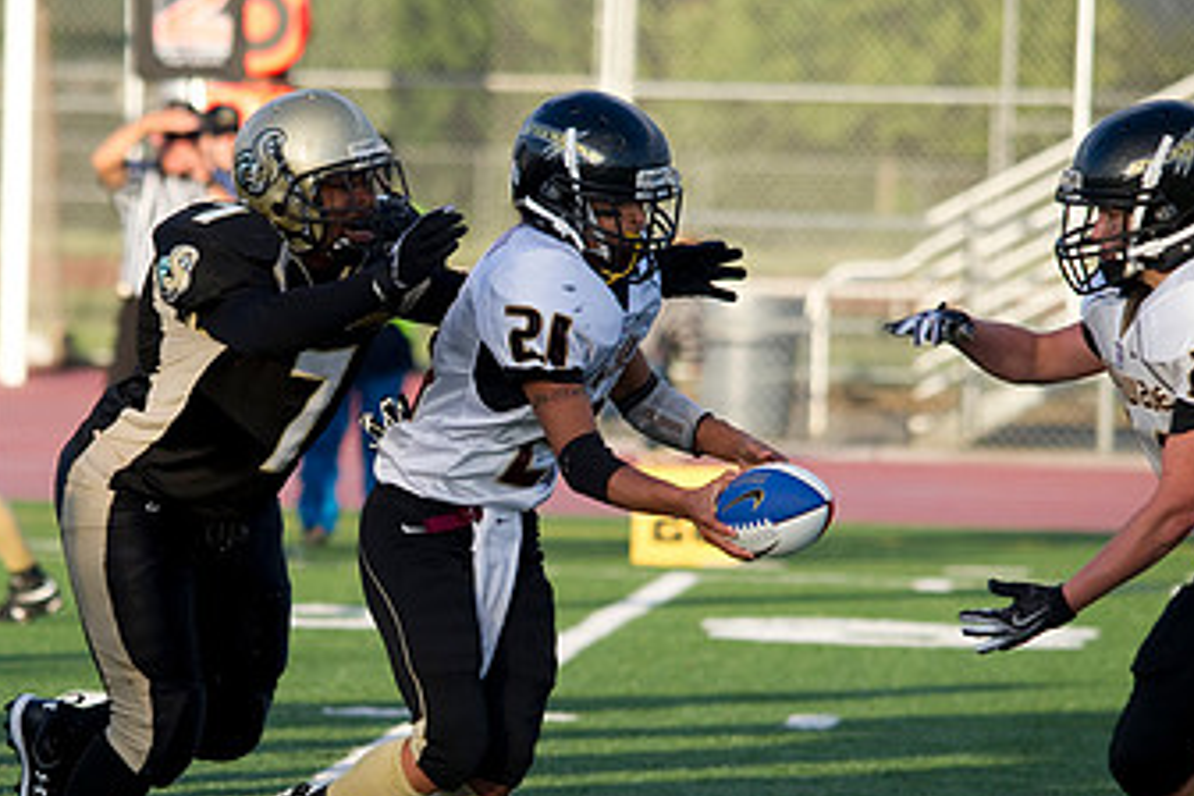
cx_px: 341
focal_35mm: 431
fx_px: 14294
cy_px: 483
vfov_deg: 3.2
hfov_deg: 4.8
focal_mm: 250
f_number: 5.6
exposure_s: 1/1000
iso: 800
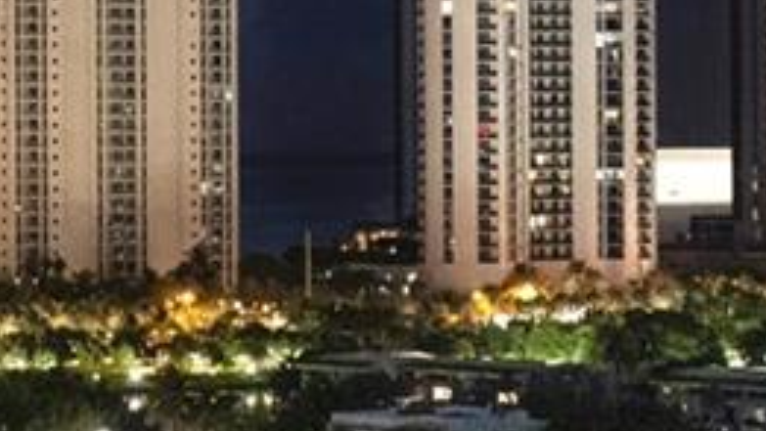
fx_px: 3779
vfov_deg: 6.5
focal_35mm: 186
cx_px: 264
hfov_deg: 11.6
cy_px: 144
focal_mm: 29
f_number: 4
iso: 8000
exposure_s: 1/30
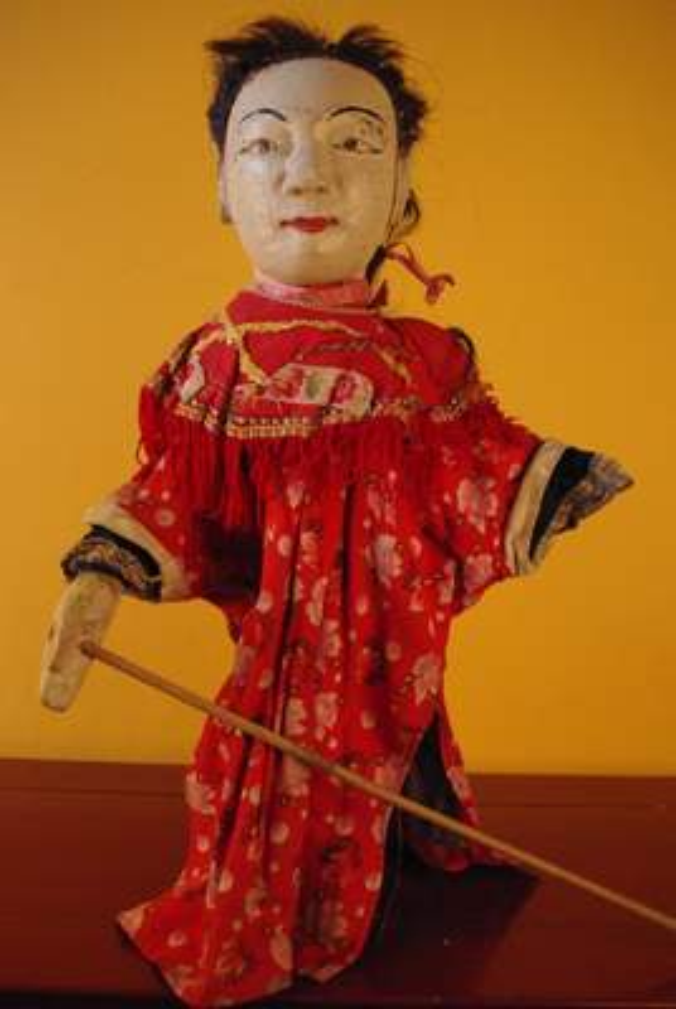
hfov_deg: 39.0
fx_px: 954
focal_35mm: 34
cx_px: 338
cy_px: 504
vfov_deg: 55.7
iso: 1600
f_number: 5.6
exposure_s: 1/60
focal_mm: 23.13
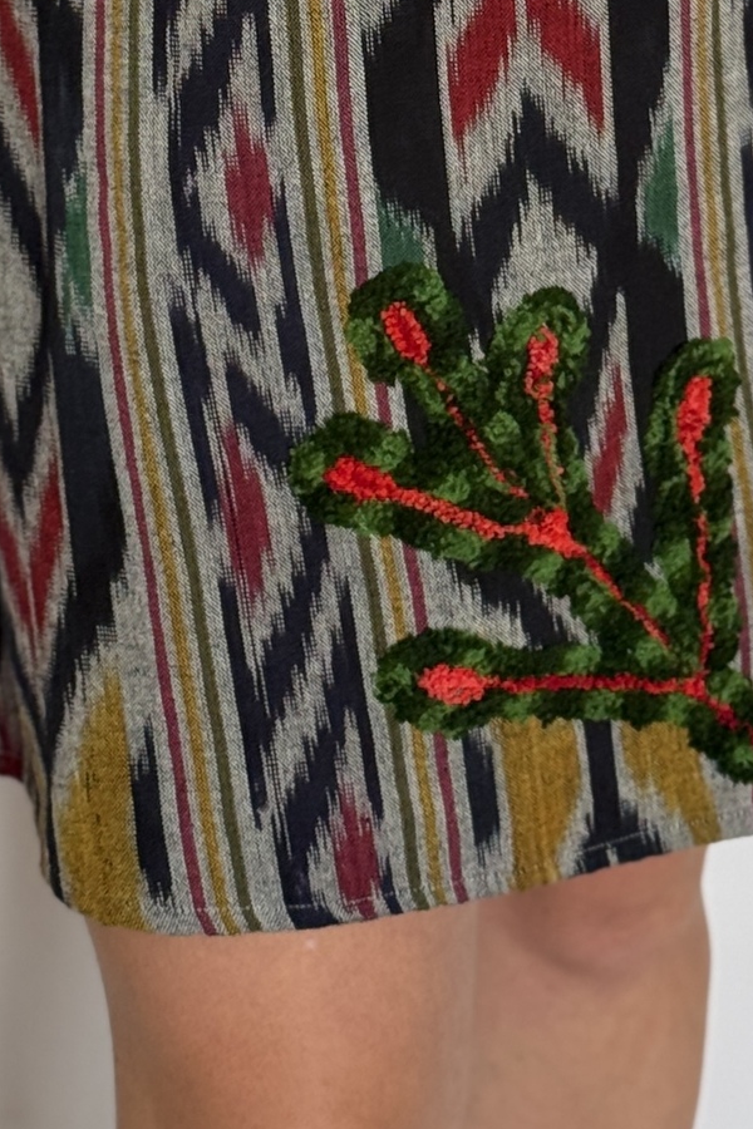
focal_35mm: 142
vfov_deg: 14.1
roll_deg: -1.6
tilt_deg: -21.1
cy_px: -119
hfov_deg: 9.7
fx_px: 4455
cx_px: 492
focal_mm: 6.76
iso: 100
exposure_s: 1/106
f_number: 1.78
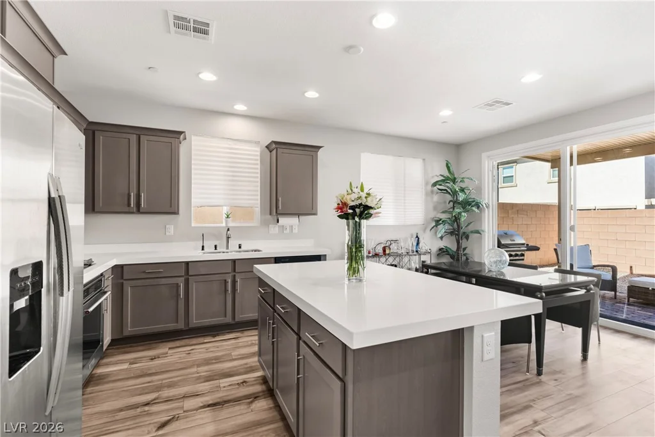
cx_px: 328
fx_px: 309
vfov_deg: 70.5
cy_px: 218
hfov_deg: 93.3
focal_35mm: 17
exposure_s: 1/10
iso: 320
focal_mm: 17
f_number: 8
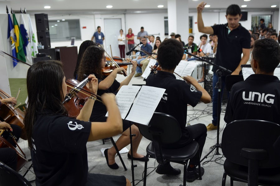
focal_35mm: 34
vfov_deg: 38.2
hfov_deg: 55.2
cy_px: 93
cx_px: 140
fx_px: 268
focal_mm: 23
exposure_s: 1/10
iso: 200
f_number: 2.8
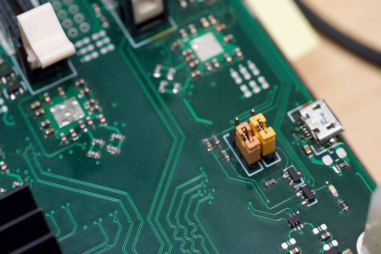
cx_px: 198
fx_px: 709
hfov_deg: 30.1
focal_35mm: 67
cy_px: 113
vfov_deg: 20.3
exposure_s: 1/125
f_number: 11
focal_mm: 60
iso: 400
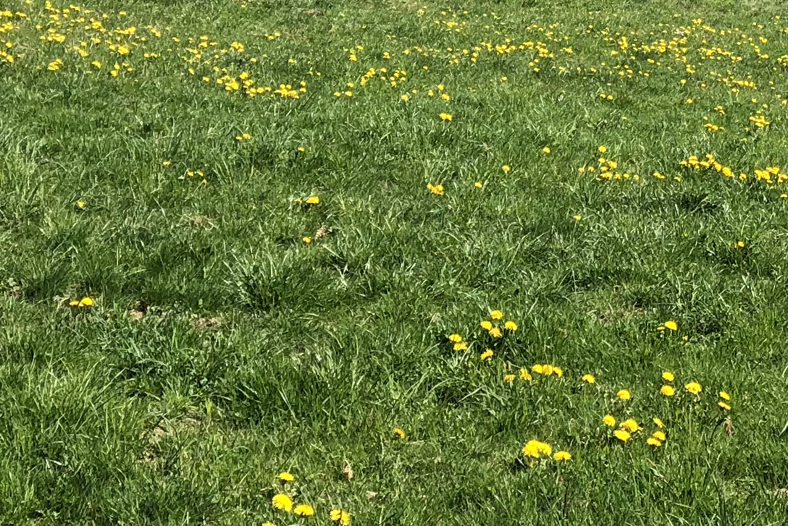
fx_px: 2014
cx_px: 730
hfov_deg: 21.6
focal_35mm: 92
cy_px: -357
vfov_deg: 13.6
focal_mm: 4
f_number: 1.8
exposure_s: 1/1000
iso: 20
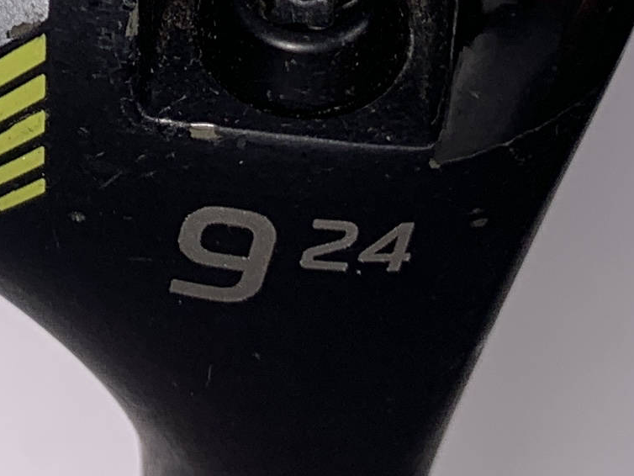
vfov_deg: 9.4
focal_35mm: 139
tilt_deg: -69.7
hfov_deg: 13.9
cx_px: -62
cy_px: -701
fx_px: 2547
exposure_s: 1/192
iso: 25
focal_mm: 4.25
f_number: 1.8
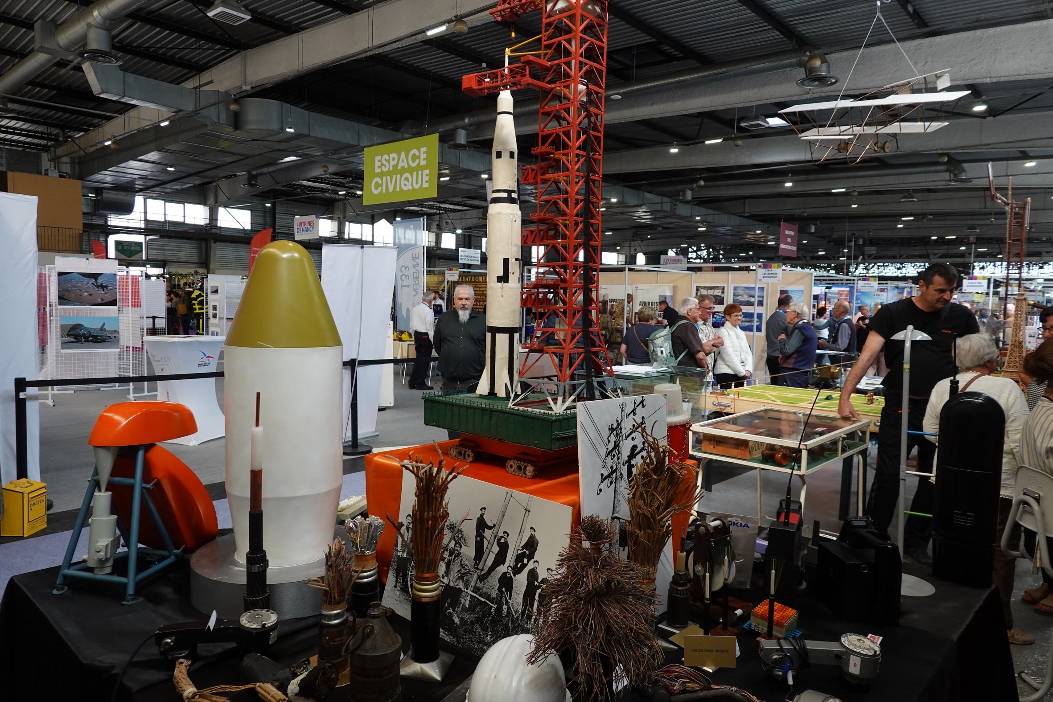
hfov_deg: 73.7
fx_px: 702
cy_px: 351
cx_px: 526
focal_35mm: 24
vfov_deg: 53.1
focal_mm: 9
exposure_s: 1/250
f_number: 2.8
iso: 500
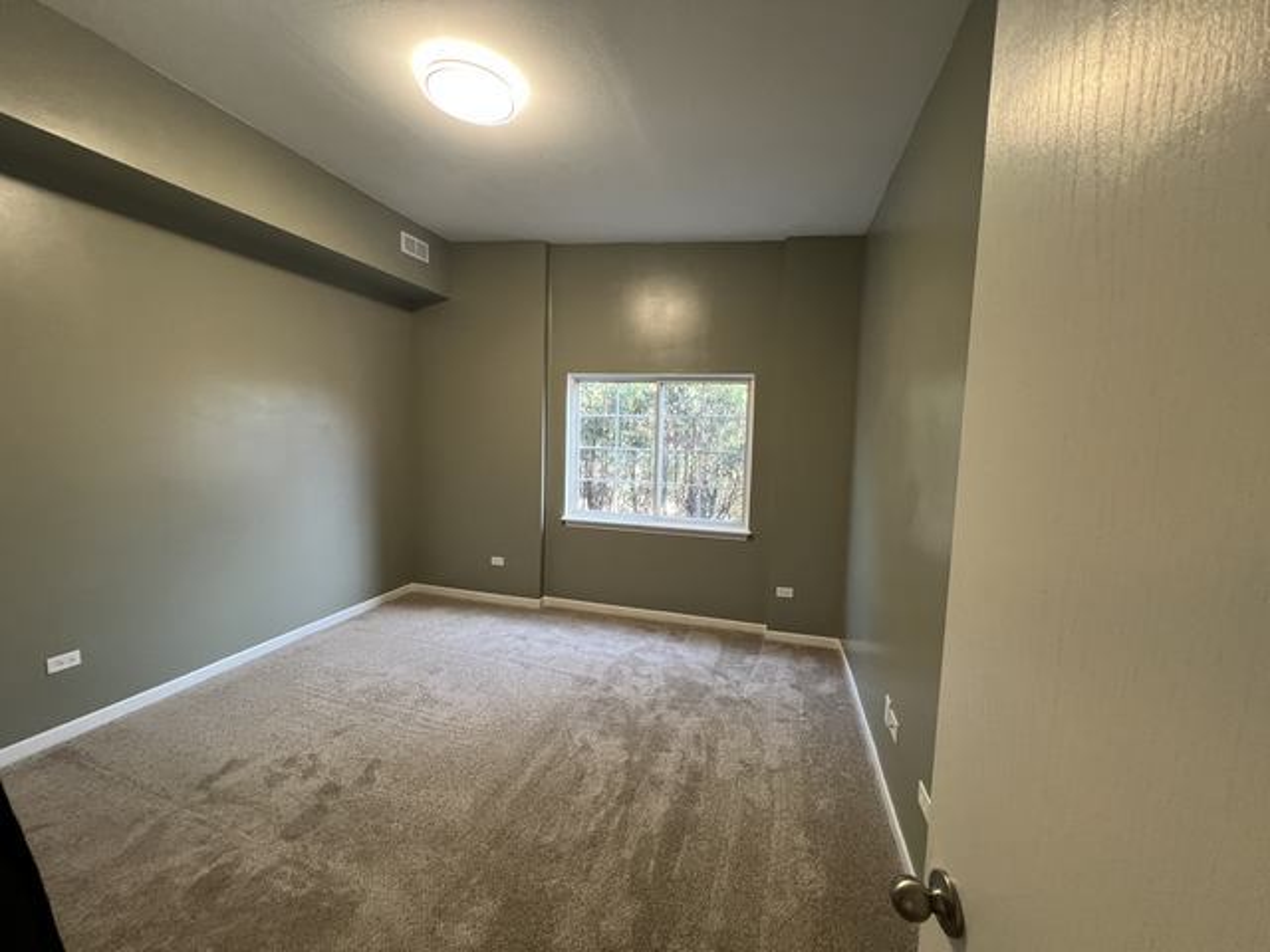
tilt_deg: -4.5
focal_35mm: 13
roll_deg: -1.8
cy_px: 476
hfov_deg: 106.2
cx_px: 635
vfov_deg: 89.9
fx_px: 477
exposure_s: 1/60
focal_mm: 1.57
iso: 160
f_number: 1.8
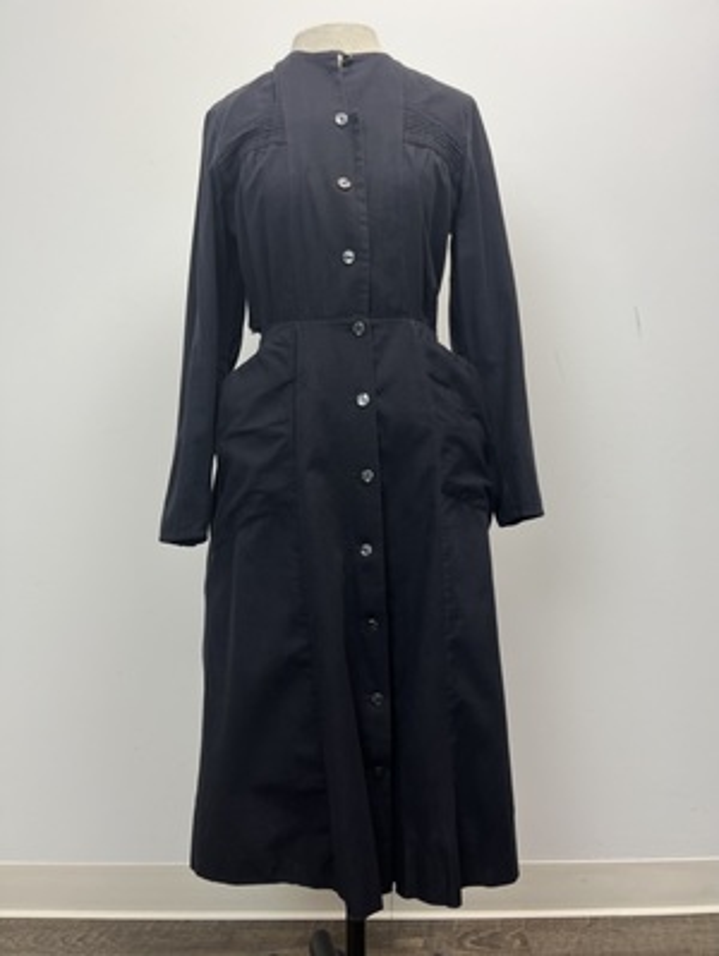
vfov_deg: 67.3
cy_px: 478
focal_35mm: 26
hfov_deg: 53.1
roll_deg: +1.5
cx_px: 360
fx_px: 719
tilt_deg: -2.6
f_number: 1.6
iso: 100
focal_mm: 5.1
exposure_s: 1/120
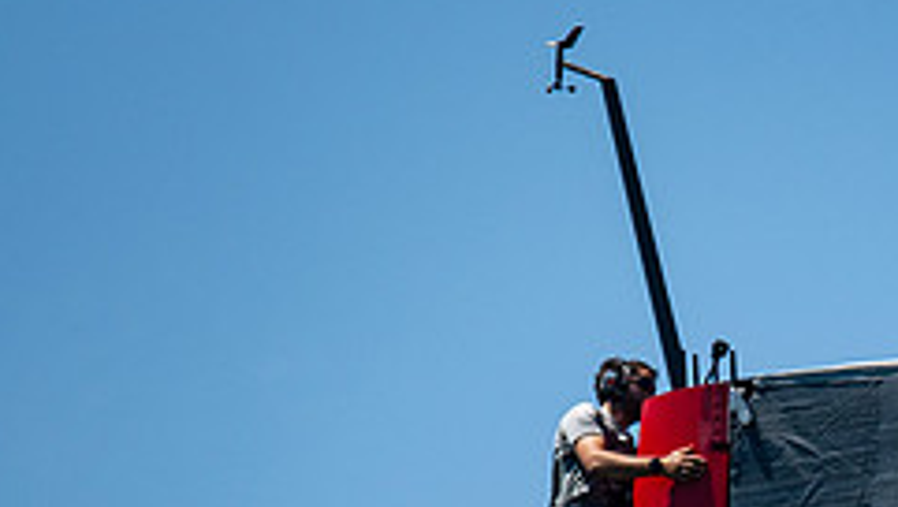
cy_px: 546
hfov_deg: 1.9
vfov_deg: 1.1
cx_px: 801
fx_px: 27023
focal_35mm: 1134
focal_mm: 300
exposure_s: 1/3200
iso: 200
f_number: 4
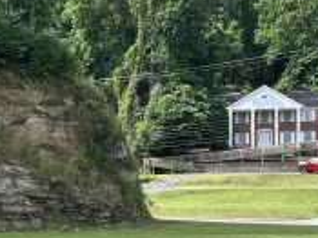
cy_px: 193
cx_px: 74
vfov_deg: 14.8
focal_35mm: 99
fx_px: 909
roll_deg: +0.0
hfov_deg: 19.7
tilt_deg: +1.6
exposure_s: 1/1311
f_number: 1.5
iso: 50
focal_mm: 5.7
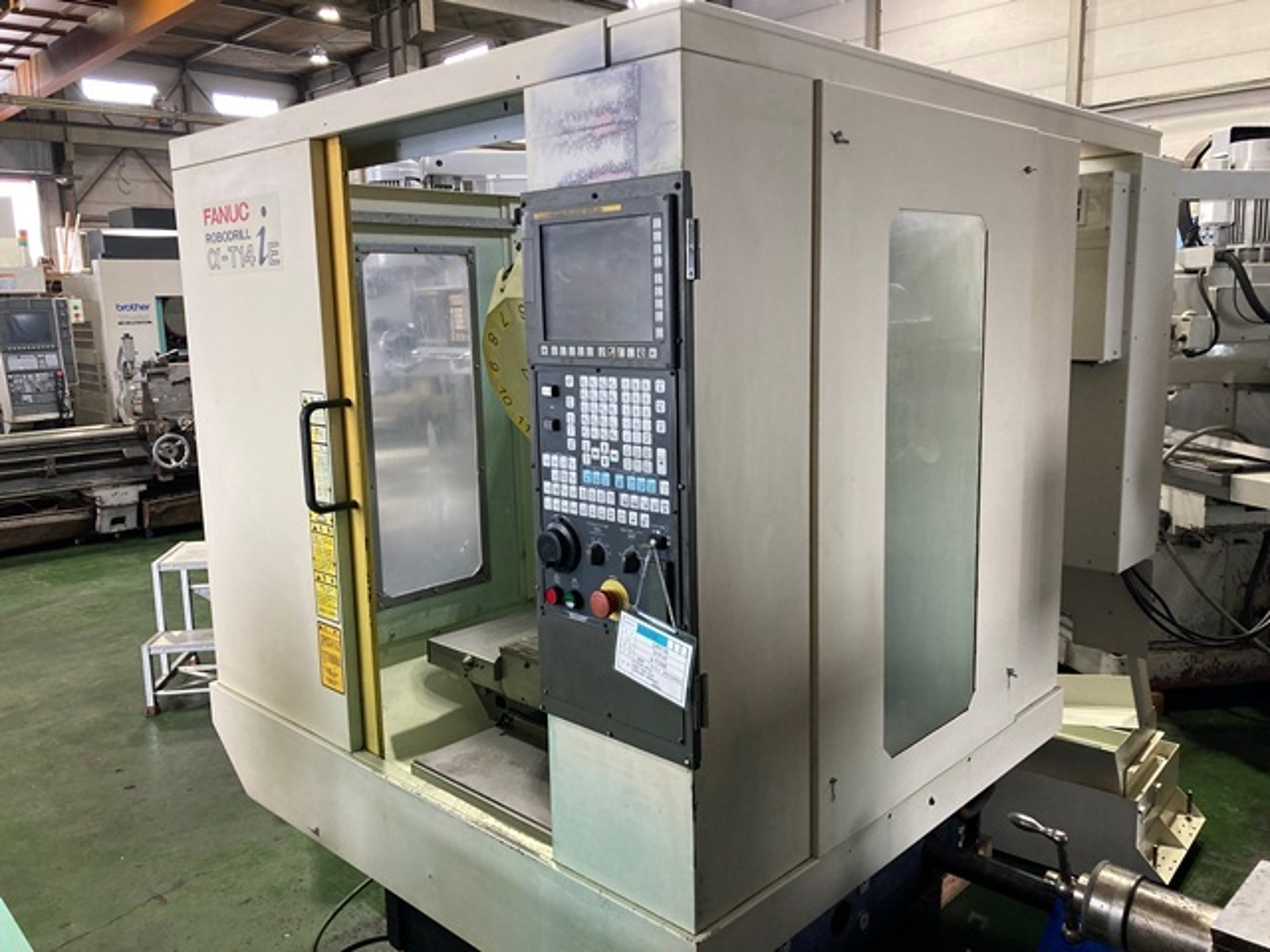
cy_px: 476
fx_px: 1027
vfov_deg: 49.7
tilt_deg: -8.1
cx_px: 635
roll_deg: +1.7
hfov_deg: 63.4
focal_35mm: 28
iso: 125
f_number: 1.8
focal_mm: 3.99
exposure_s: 1/60
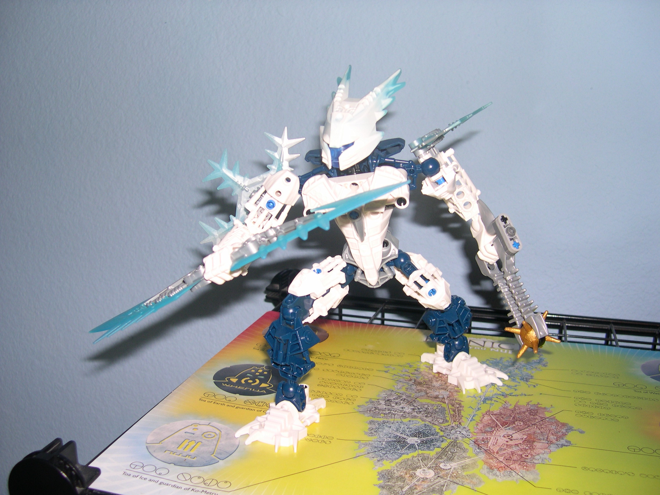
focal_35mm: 38
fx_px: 725
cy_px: 248
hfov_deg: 49.0
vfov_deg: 37.7
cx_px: 330
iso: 100
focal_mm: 8
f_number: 2.8
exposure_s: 1/60
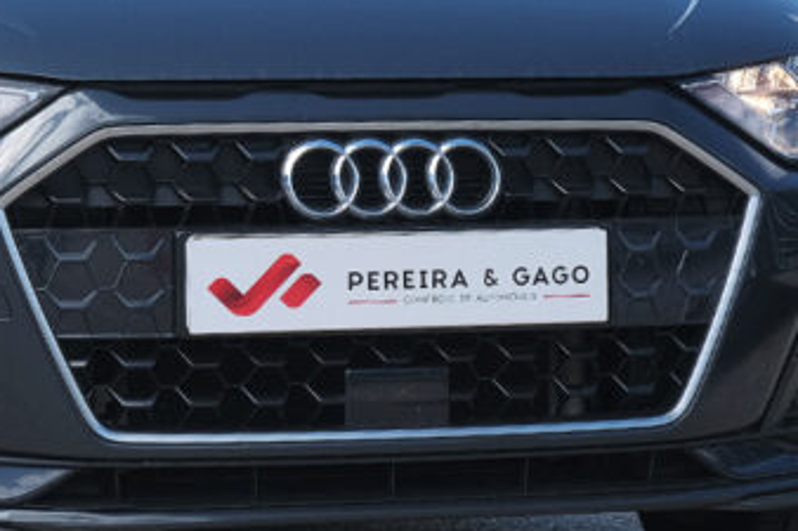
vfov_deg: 6.7
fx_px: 4564
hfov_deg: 10.0
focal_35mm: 206
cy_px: 93
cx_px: 175
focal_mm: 45
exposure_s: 1/160
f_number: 9
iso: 200
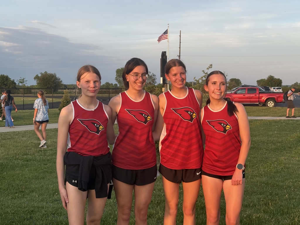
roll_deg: +0.5
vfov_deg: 30.3
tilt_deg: -2.1
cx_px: 150
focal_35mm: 48
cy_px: 112
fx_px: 416
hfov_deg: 39.7
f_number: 1.78
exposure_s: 1/636
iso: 64
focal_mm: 6.76
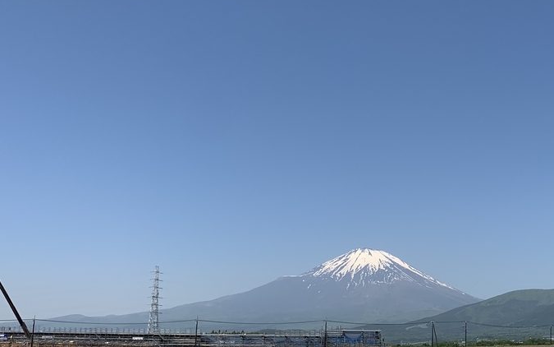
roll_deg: -1.7
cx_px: 426
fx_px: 740
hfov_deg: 39.7
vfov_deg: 25.9
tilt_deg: +7.5
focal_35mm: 49
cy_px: 270
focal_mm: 4.25
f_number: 1.8
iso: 25
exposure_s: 1/3185
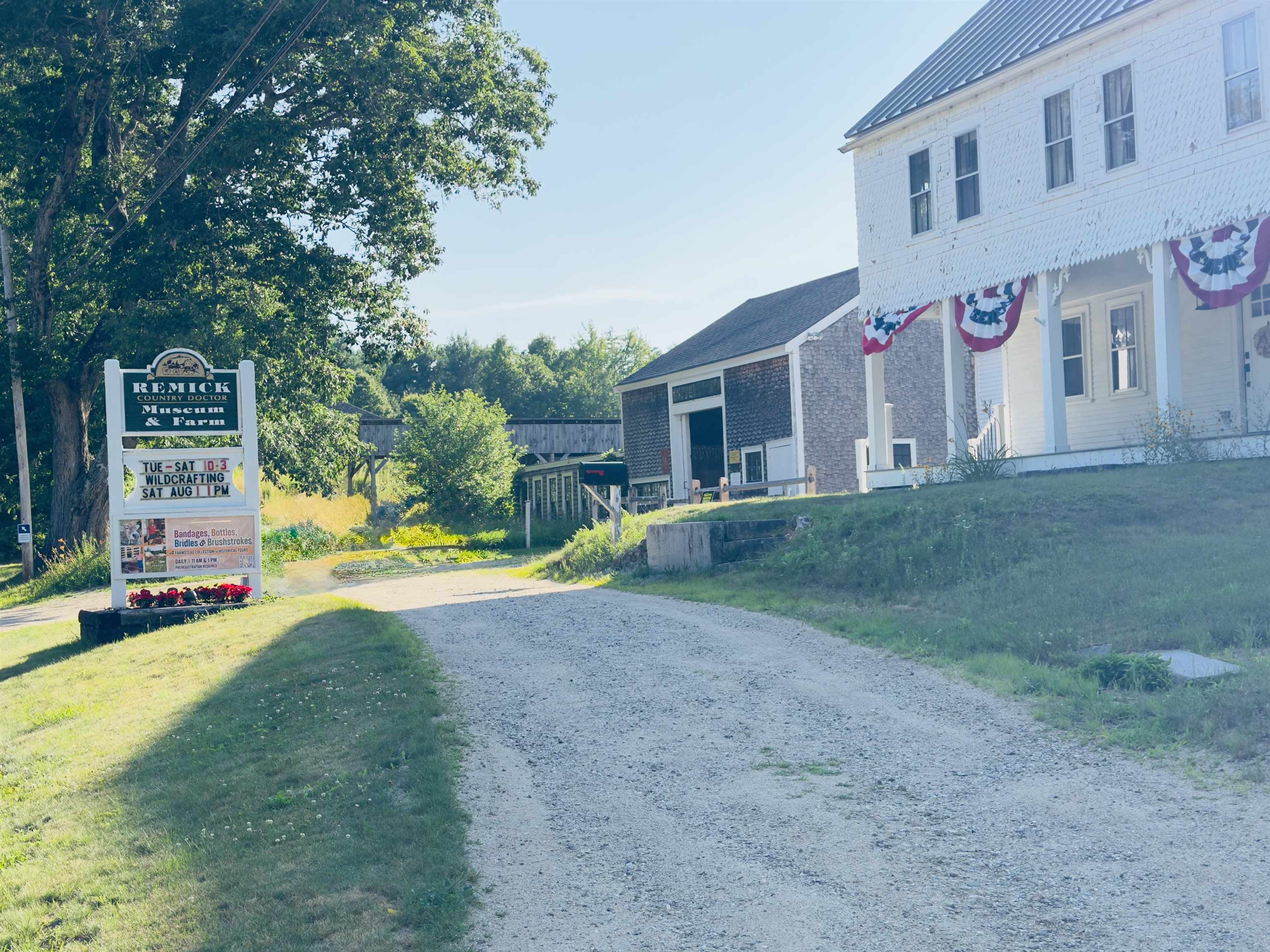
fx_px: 1761
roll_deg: +3.5
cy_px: 476
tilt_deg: -0.6
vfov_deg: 30.3
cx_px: 635
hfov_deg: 39.7
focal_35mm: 48
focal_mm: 6.76
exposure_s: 1/3096
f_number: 1.78
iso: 80
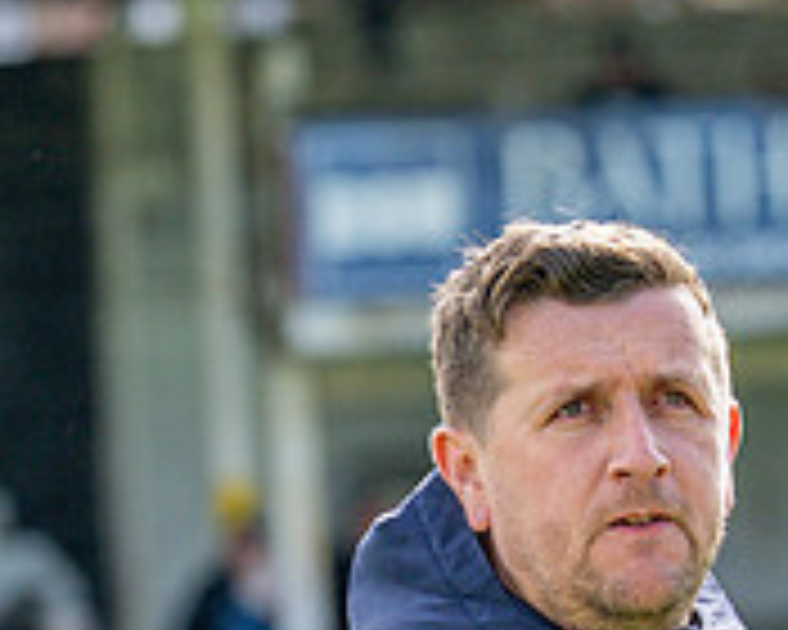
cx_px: 471
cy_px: 765
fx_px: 17118
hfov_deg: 2.6
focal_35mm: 734
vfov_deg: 2.1
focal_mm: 135
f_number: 4
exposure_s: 1/1250
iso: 200
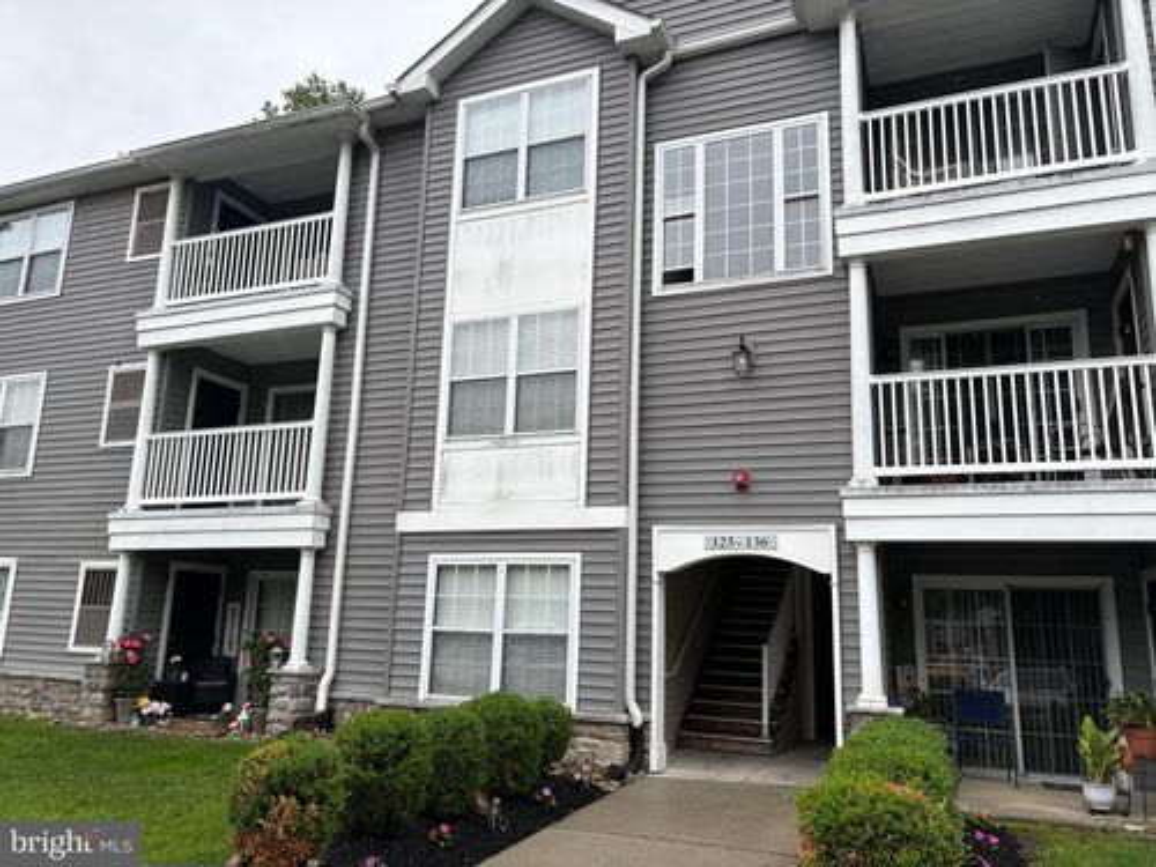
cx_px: 578
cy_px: 434
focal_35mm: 26
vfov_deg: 53.1
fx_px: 868
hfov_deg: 67.3
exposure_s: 1/739
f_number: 1.6
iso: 50
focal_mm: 5.96
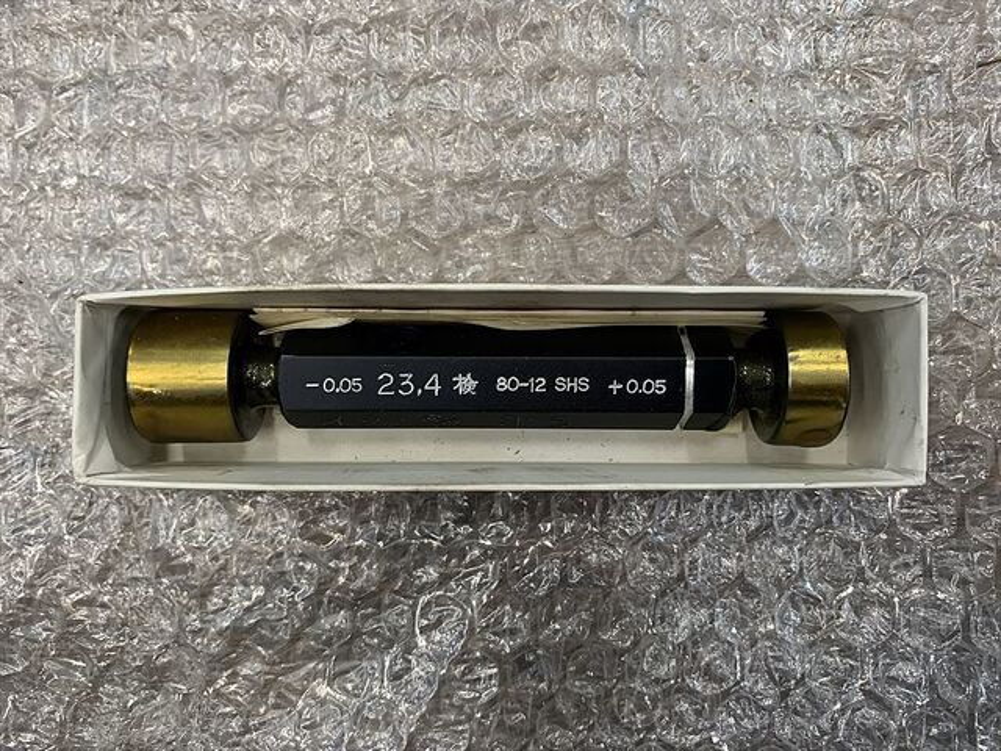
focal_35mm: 26
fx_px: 752
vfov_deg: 53.1
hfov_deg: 67.3
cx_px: 500
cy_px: 376
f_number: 1.8
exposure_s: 1/60
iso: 160
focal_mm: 4.25
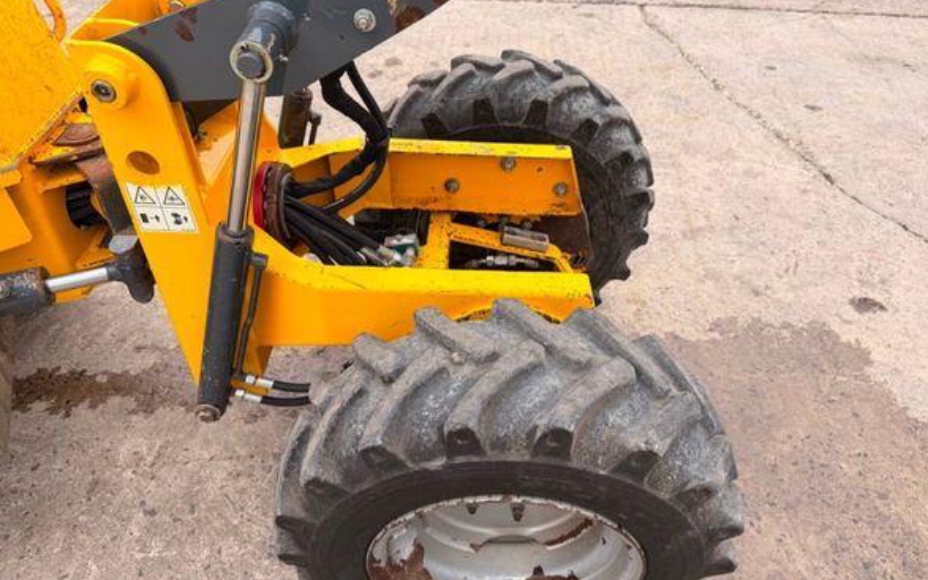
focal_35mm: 26
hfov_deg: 70.4
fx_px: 658
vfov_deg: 47.6
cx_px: 471
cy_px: 297
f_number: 1.78
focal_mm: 6.76
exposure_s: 1/1230
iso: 80
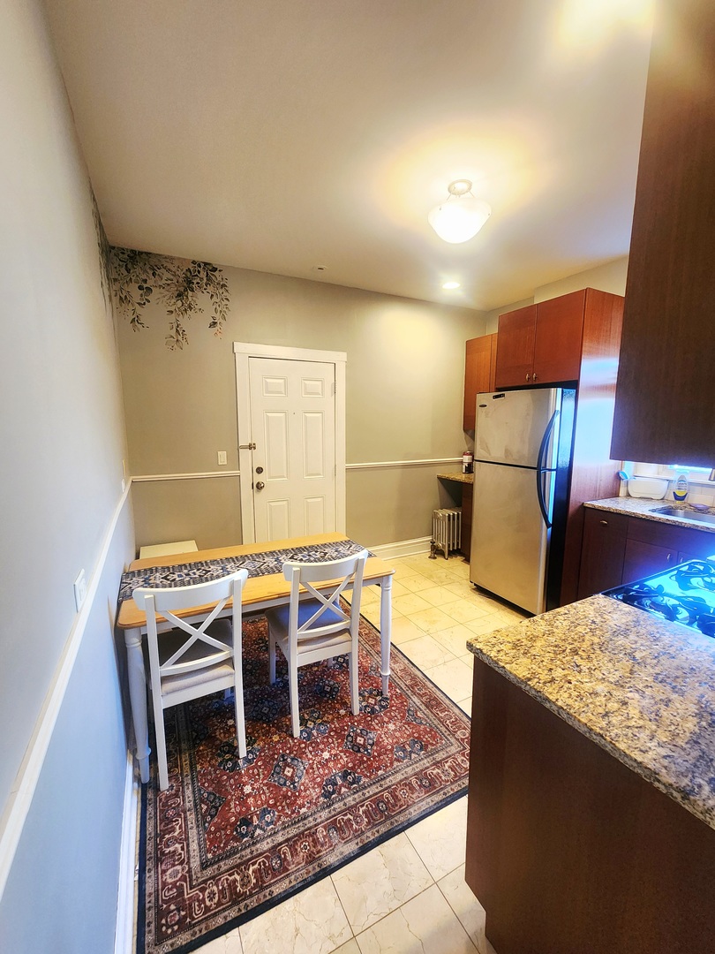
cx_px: 358
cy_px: 477
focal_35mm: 13
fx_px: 358
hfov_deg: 89.9
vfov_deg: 106.2
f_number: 2.2
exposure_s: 1/60.2
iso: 320
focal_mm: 2.2
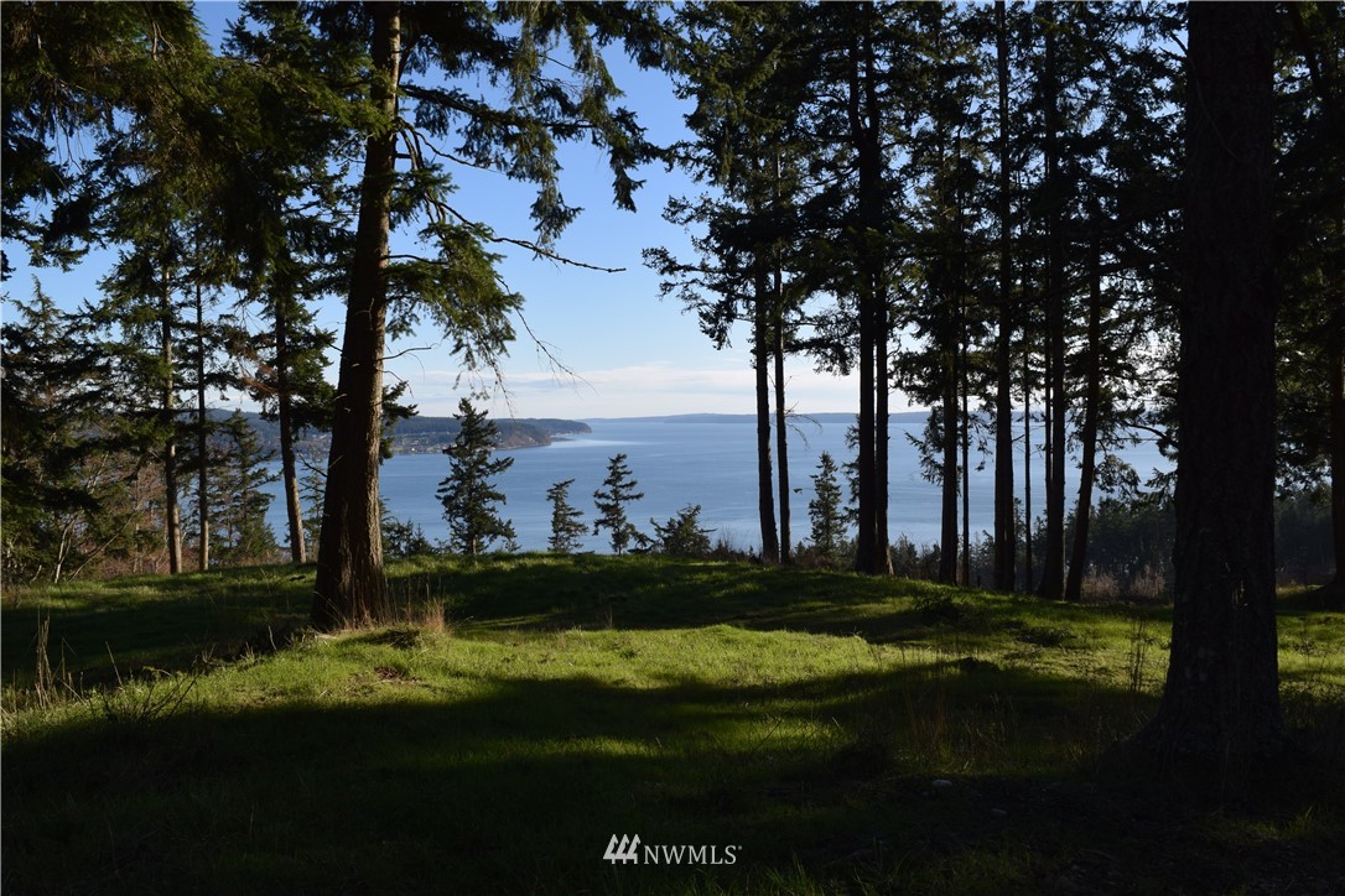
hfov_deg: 67.4
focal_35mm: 27
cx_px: 672
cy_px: 448
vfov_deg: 47.9
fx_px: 1009
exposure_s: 1/320
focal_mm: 18
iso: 200
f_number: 9
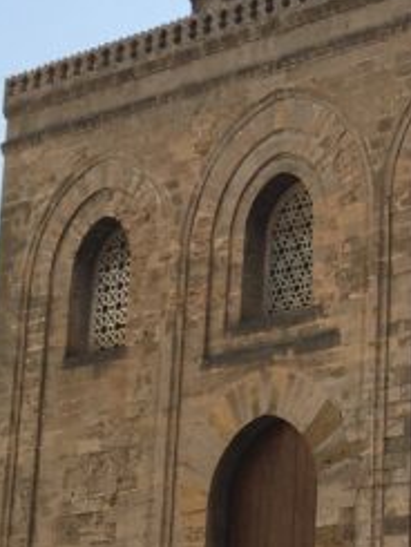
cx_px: 599
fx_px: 1914
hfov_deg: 11.8
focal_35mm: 121
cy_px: 203
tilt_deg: +16.3
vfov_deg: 16.3
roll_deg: +0.6
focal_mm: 4.15
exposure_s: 1/1508
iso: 25
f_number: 2.2
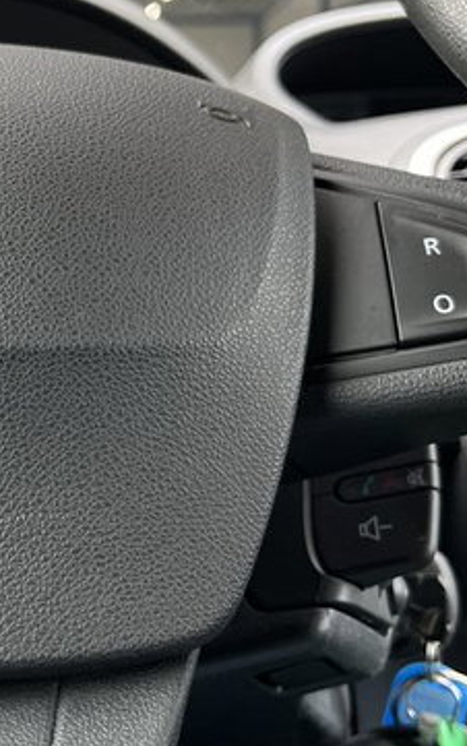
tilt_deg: -5.3
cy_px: 364
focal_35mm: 58
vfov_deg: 35.1
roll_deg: +0.4
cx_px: -114
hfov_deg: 20.7
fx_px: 1180
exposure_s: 1/116
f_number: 1.6
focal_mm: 5.1
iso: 125
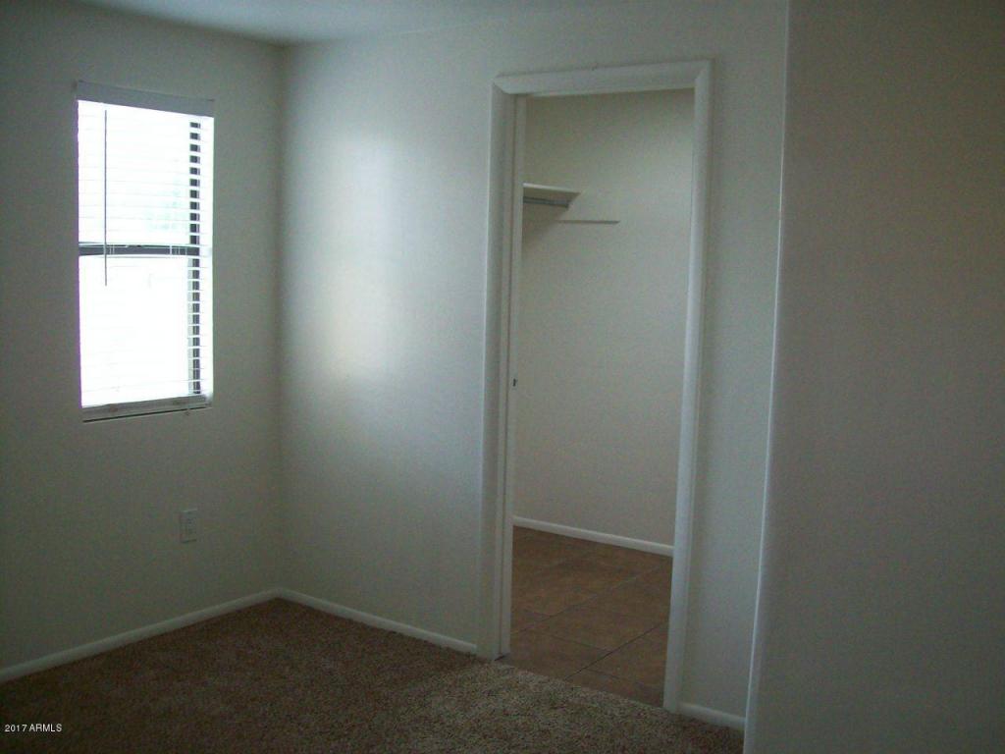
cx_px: 502
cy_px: 377
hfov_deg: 51.4
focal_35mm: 36
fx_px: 1045
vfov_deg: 39.7
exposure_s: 1/64
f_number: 2.7
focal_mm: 6
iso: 162
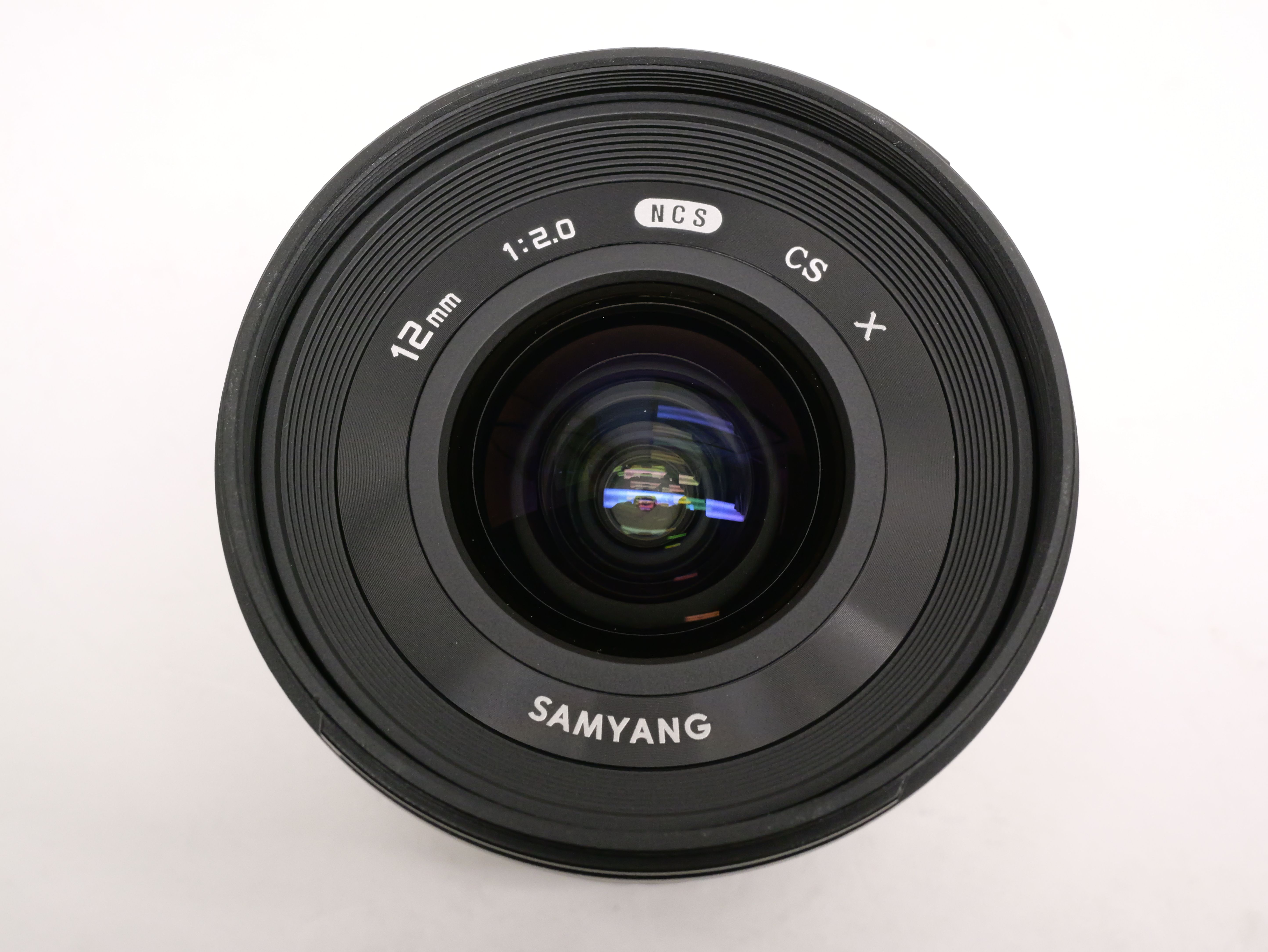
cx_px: 634
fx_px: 2199
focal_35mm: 60
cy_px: 476
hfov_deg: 32.2
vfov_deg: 24.4
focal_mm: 30
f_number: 8
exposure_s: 1/60
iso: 2500
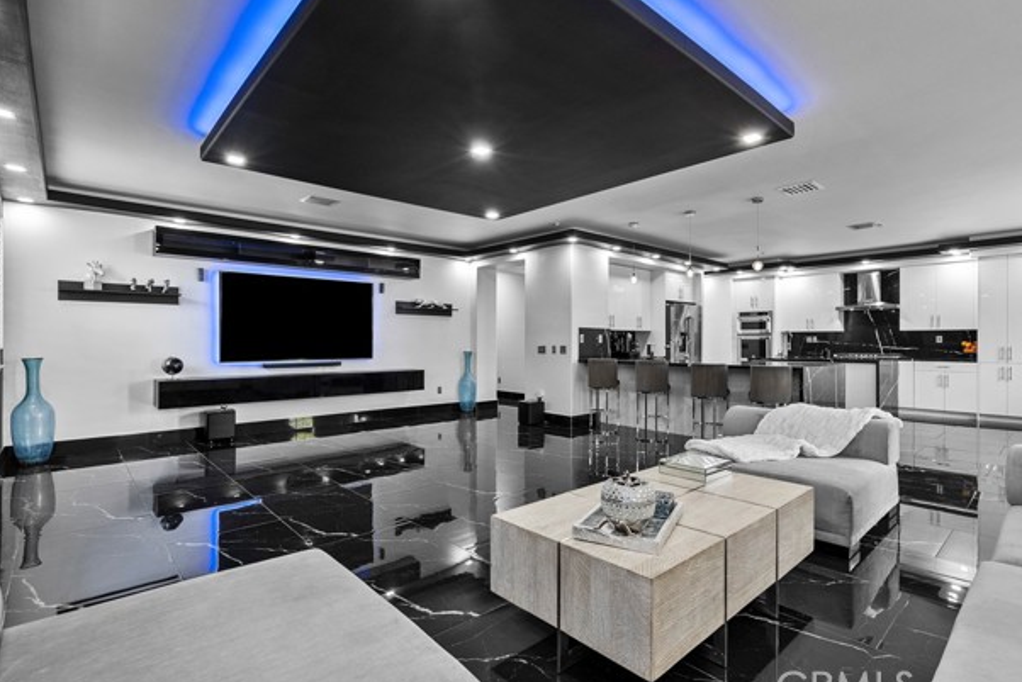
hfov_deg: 93.2
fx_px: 483
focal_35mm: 17
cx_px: 533
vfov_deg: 70.5
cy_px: 349
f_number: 8
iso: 640
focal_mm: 16
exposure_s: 1/10
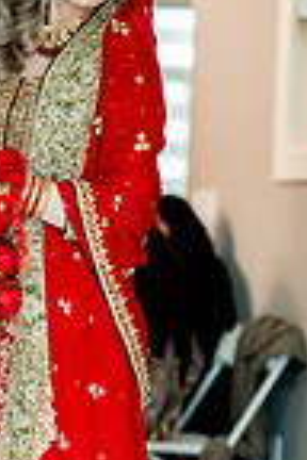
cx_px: -51
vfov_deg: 11.1
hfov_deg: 7.4
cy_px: 383
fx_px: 2353
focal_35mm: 184
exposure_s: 1/200
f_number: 2
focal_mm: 59
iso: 800
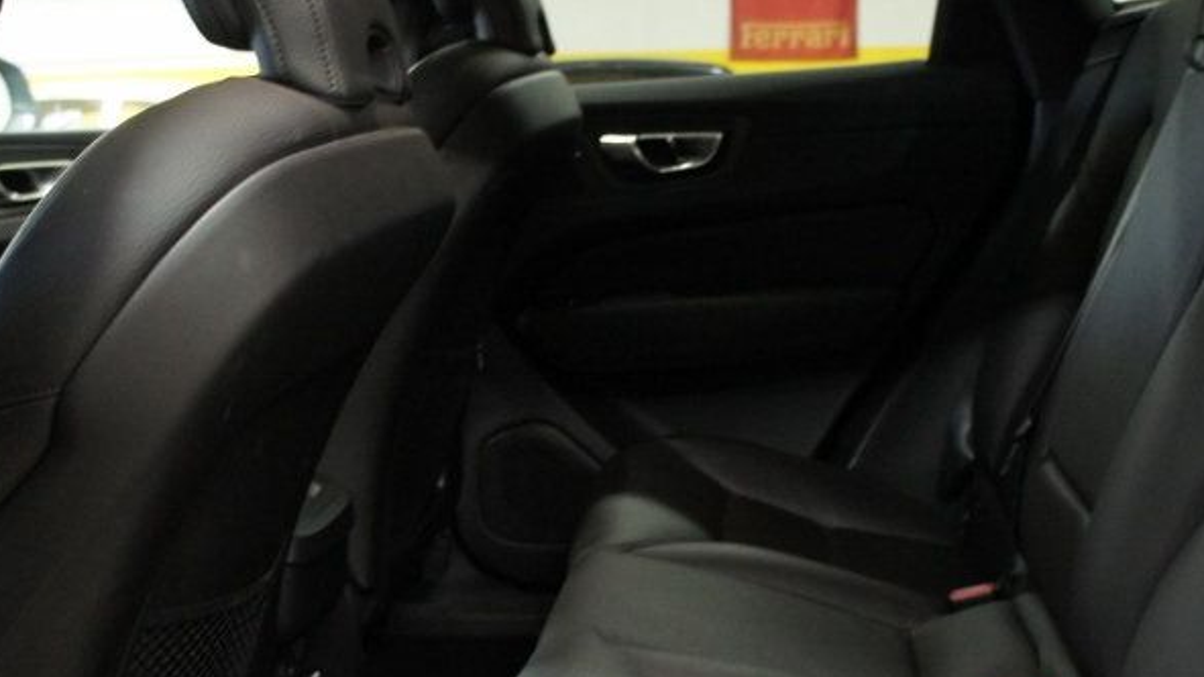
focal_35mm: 49
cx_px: 670
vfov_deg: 24.4
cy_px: 384
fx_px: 1564
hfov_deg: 42.0
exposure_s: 1/30
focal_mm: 18
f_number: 3.5
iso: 1600
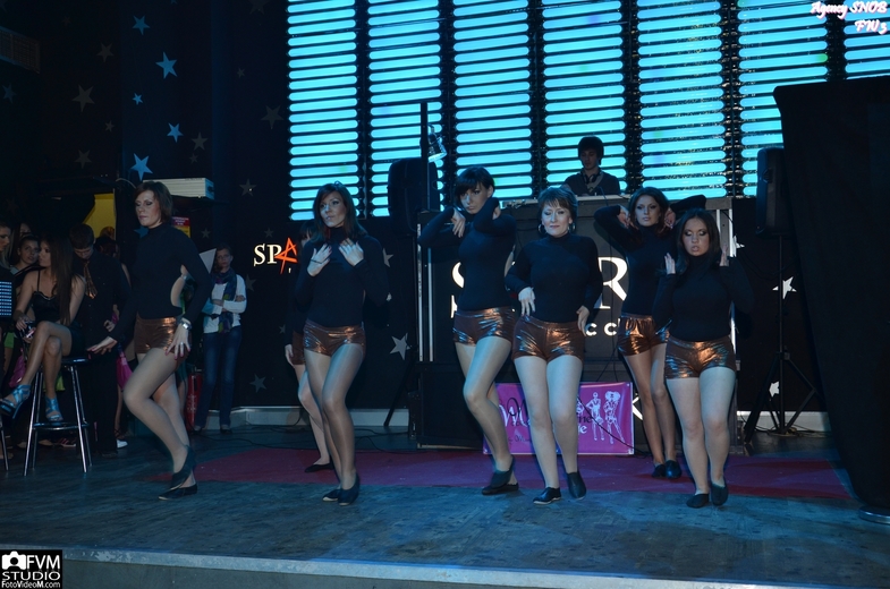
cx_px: 445
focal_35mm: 38
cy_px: 294
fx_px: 925
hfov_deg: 51.4
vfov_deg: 35.3
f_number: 6.3
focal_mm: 25
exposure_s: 1/60
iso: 500
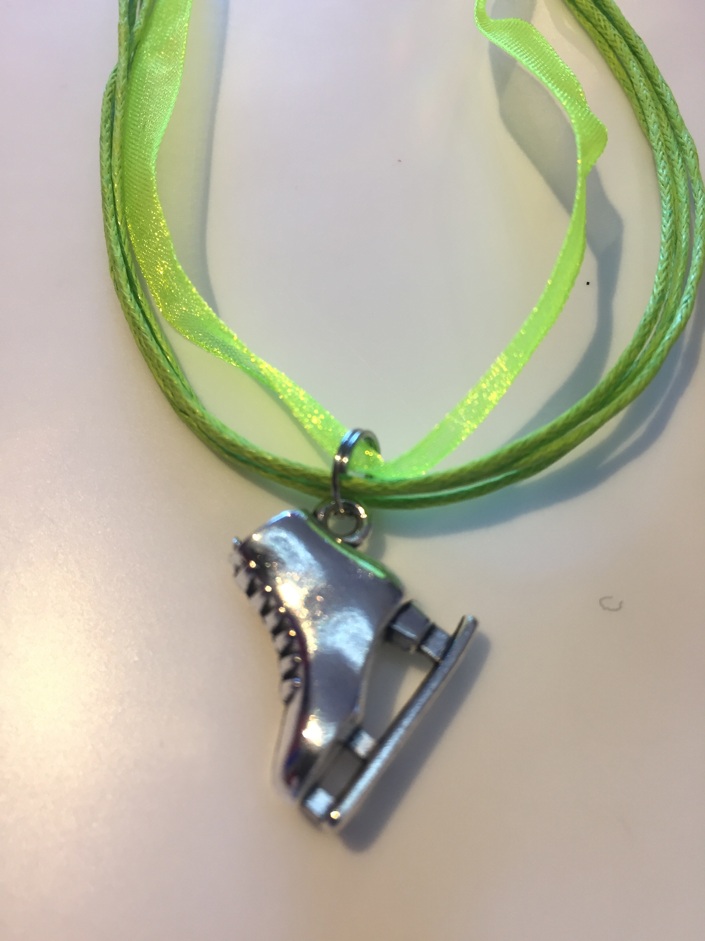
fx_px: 787
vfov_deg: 61.7
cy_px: 470
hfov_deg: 48.2
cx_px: 352
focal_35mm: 29
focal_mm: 4.15
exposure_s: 1/33
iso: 32
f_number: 2.2
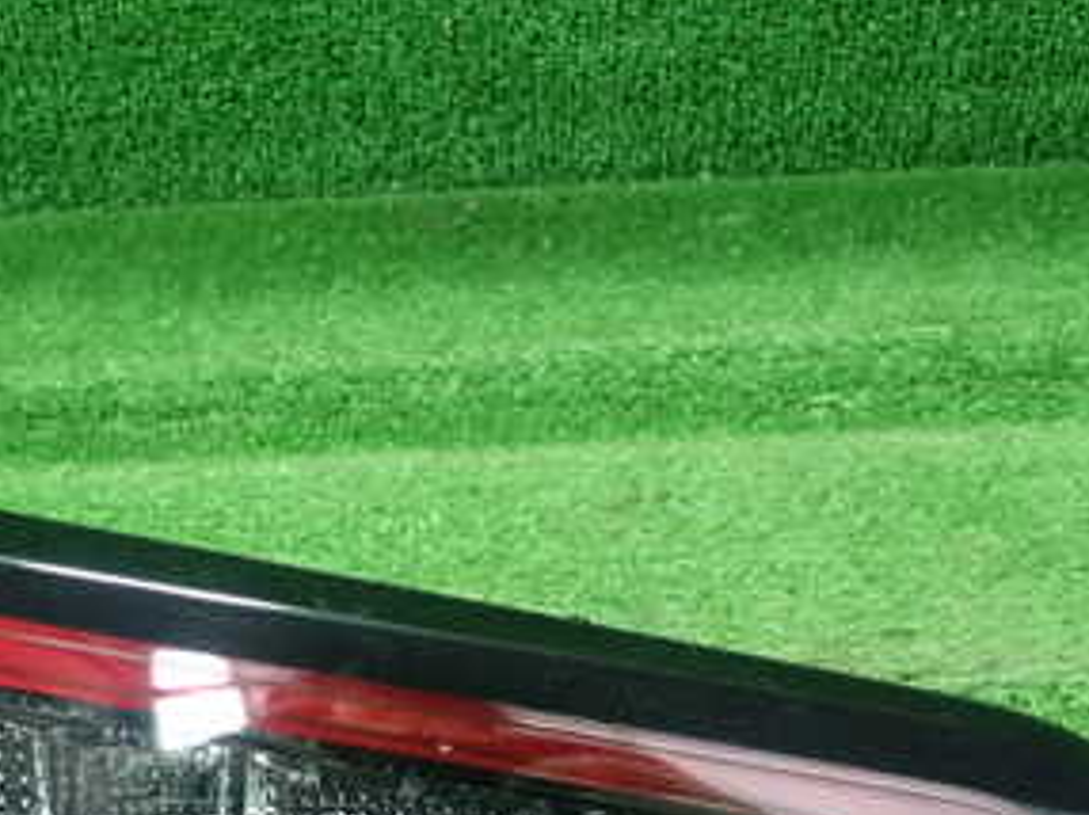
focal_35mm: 63
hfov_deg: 30.3
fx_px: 1980
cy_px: 842
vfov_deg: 22.3
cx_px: 286
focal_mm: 5.5
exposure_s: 1/125
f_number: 2.3
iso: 640
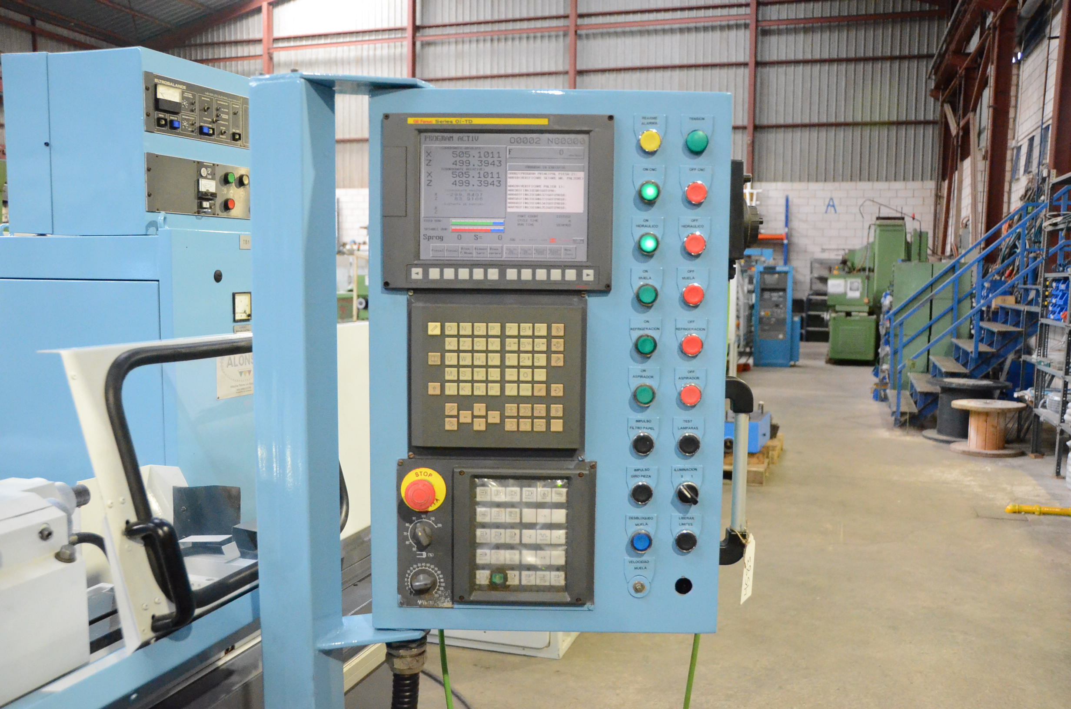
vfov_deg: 39.8
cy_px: 354
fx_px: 980
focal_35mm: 33
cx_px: 536
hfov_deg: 57.3
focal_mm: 22
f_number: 3.8
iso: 6400
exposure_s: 1/500
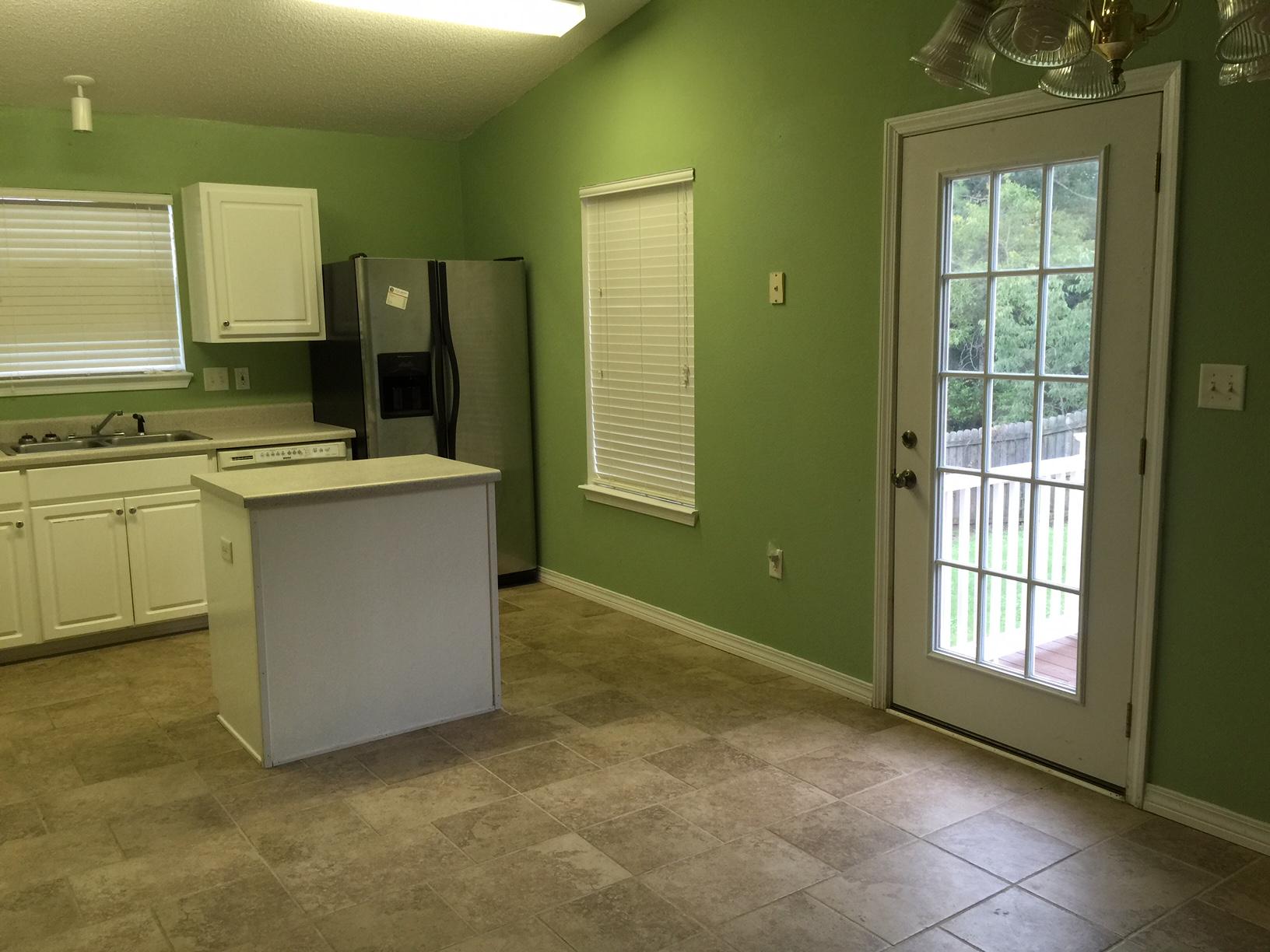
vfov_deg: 48.2
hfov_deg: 61.7
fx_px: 1064
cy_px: 476
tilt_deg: -9.3
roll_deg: +0.9
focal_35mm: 29
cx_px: 635
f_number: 2.2
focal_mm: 4.15
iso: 50
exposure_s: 1/30
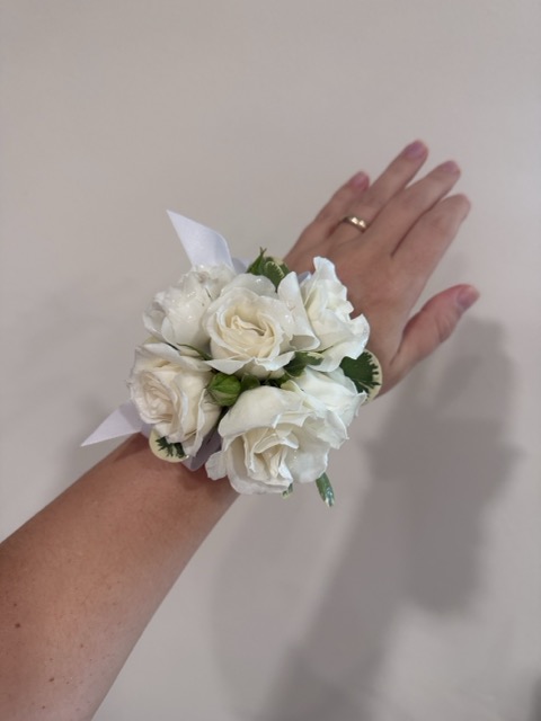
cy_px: 360
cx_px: 270
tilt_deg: -14.0
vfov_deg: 71.6
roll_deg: -5.5
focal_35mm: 24
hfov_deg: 56.8
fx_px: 500
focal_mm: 6.76
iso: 200
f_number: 1.78
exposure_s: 1/120
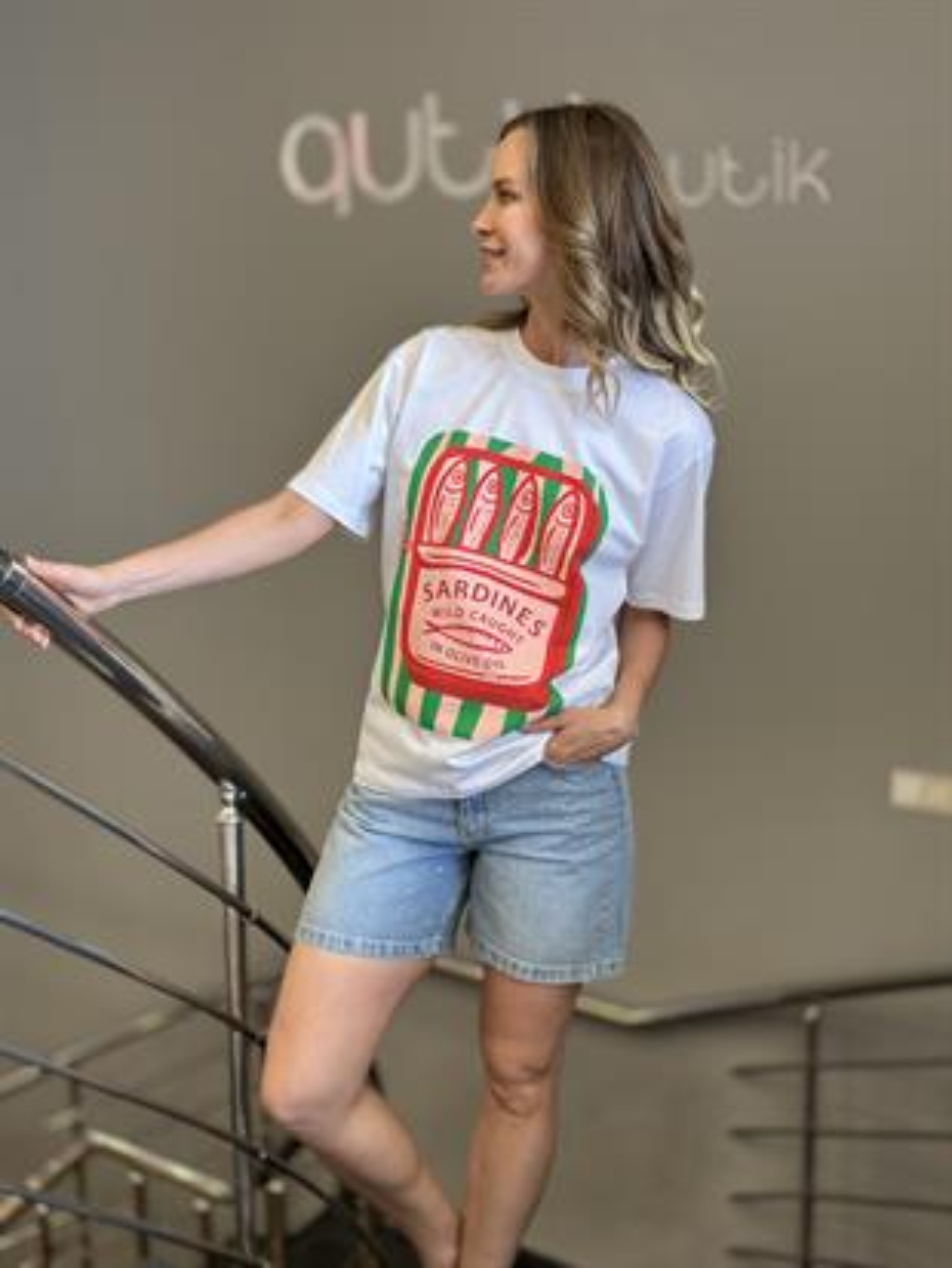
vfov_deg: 39.6
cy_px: 634
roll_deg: -0.2
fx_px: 1759
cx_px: 476
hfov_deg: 30.3
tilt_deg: -13.0
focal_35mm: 48
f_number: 1.78
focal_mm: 6.86
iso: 80
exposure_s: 1/50
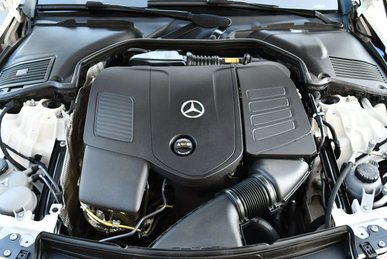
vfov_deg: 36.9
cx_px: 194
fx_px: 387
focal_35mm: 36
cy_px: 130
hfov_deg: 53.1
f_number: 3.5
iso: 720
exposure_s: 1/250
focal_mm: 18
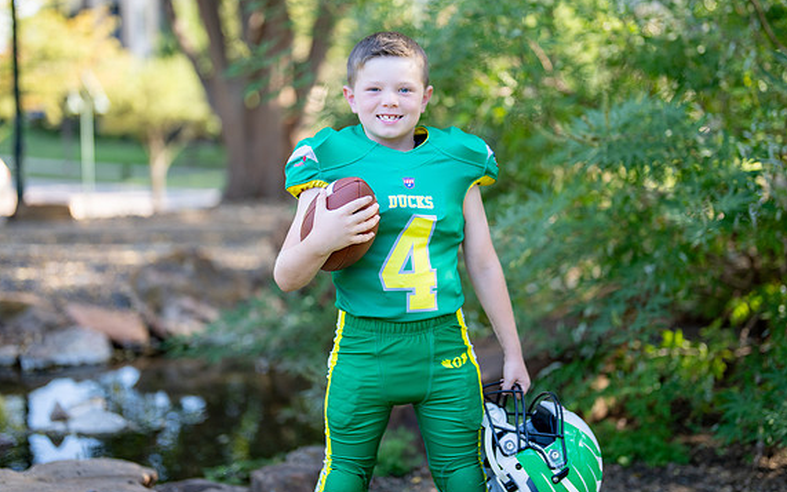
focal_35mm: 63
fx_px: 1351
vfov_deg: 20.6
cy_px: 208
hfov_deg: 32.5
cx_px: 408
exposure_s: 1/1000
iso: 100
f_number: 1.2
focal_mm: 50
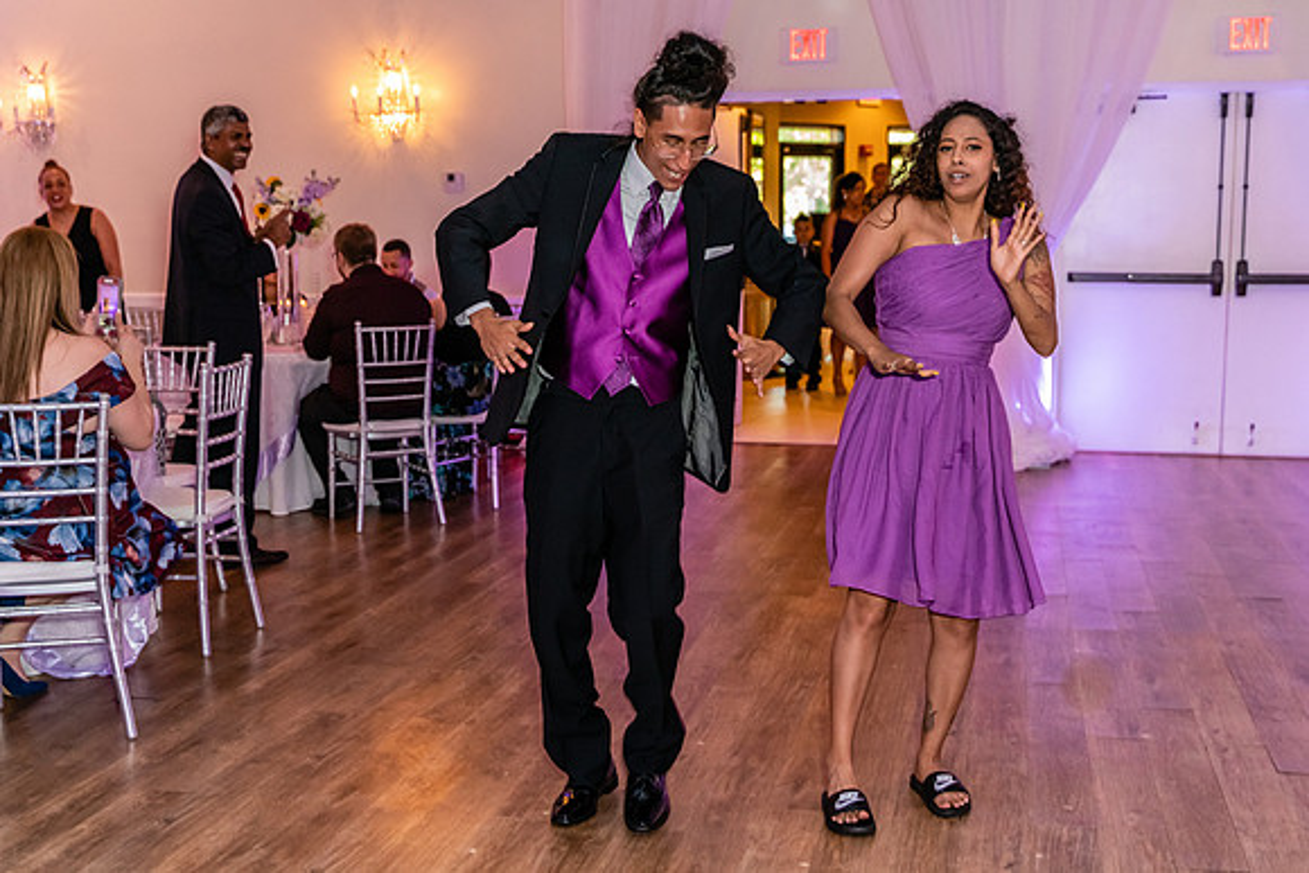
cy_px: 455
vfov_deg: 29.0
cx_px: 614
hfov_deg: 42.3
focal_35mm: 46
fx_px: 1691
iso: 5000
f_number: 4
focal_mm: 43
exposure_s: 1/125
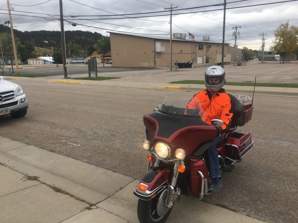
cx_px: 149
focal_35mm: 29
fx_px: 250
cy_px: 112
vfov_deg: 48.2
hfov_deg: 61.7
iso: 25
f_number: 2.2
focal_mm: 4.15
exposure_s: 1/270
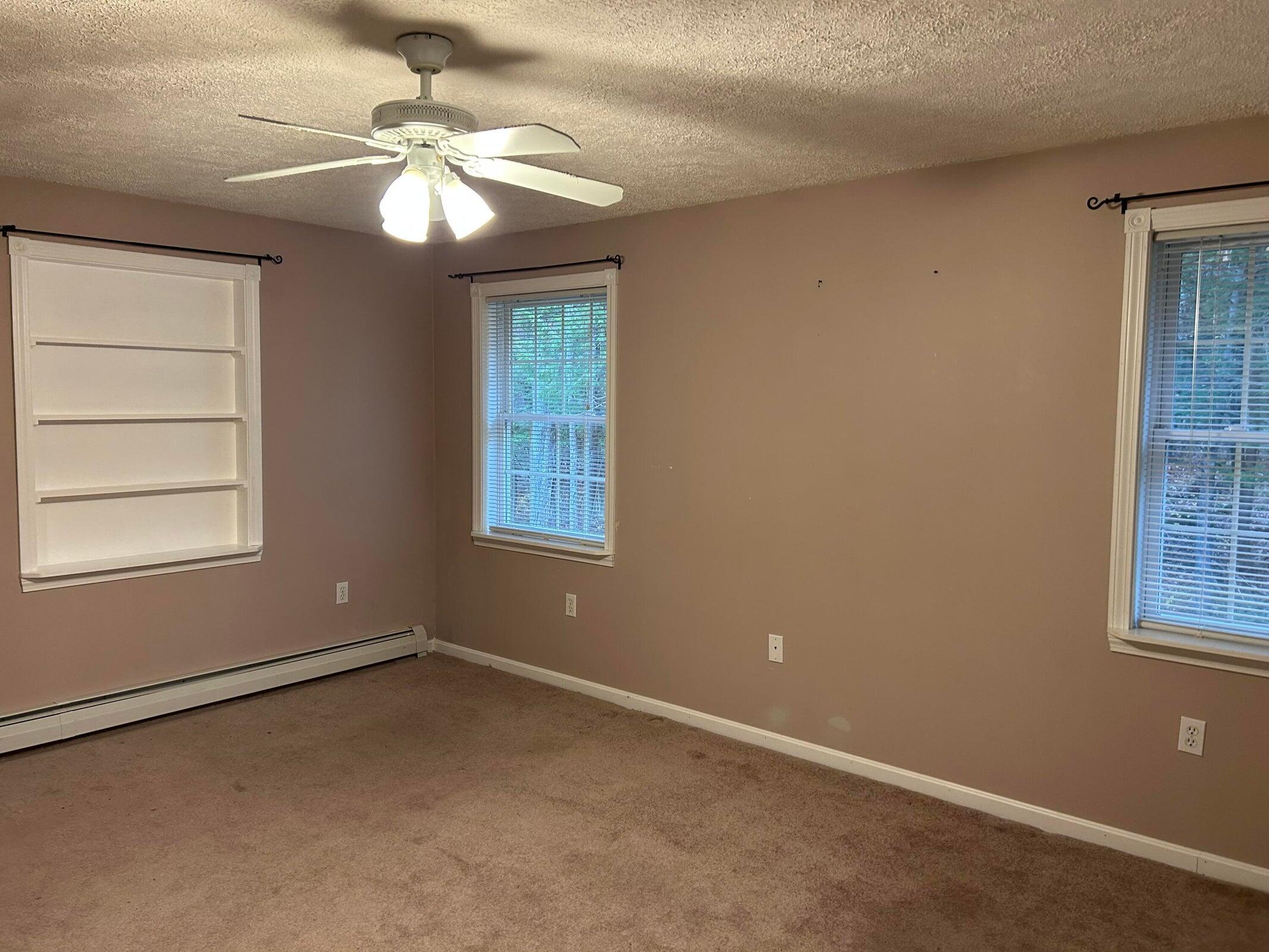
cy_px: 476
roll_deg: -0.2
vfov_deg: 53.1
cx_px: 634
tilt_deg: -2.9
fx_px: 953
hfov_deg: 67.3
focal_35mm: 26
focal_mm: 5.7
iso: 160
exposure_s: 1/60
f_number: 1.5
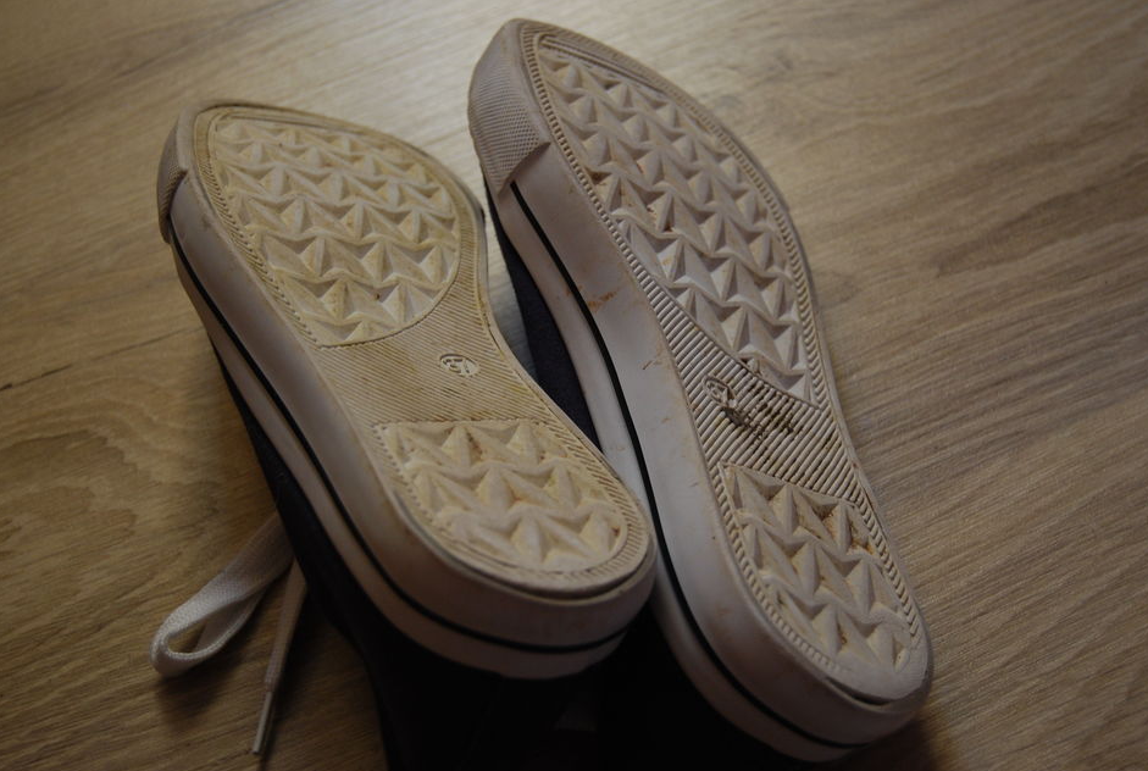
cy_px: 369
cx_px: 583
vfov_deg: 26.6
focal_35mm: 51
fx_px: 1630
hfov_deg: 38.8
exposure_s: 1/30
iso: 400
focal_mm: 32
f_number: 4.5
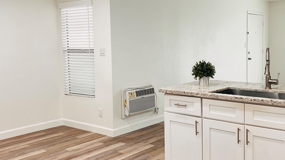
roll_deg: +0.9
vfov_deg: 27.1
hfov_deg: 46.2
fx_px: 333
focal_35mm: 44
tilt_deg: -3.5
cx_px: 167
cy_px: 64
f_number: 1.5
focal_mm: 5.7
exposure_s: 1/120
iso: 80
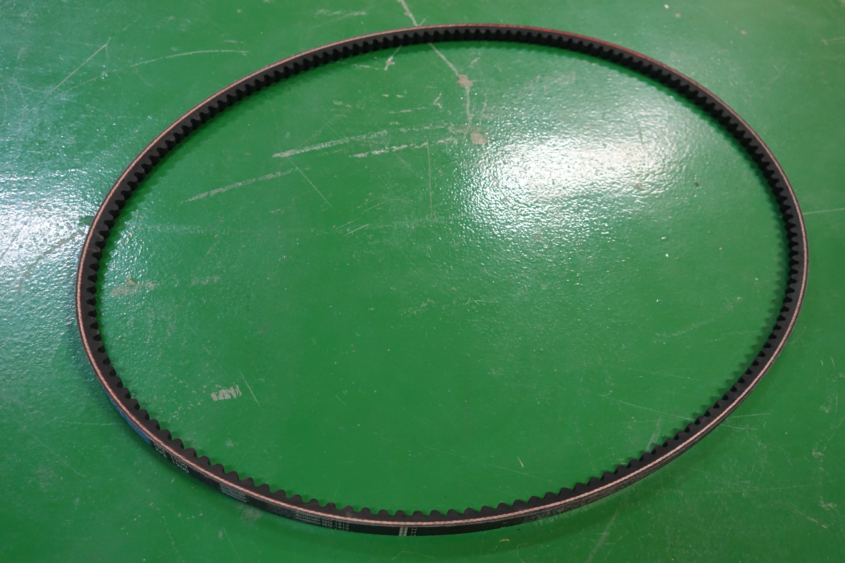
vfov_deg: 38.9
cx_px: 422
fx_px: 798
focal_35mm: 34
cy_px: 282
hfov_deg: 55.8
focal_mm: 12.48
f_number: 2.8
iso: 800
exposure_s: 1/20
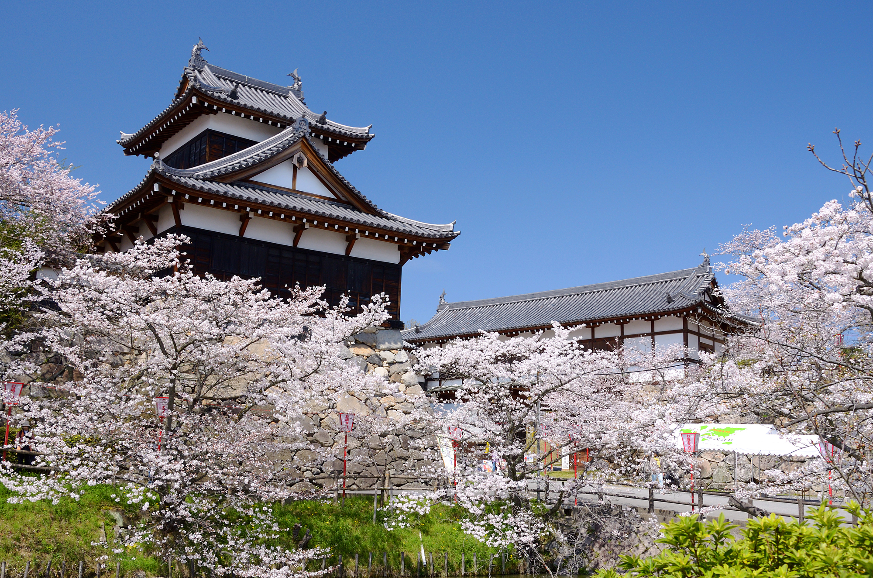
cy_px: 289
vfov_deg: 36.7
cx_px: 436
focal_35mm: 36
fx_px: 871
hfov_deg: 53.2
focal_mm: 24
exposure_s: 1/200
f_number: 8
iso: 280
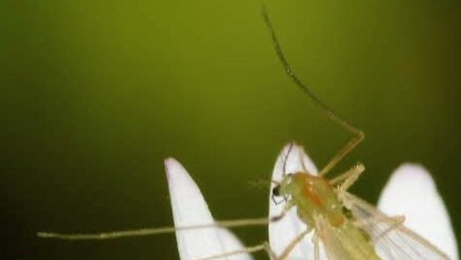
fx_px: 3509
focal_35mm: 287
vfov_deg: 4.2
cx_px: 315
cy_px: 235
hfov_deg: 7.5
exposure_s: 1/60
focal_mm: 105
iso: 100
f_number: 29
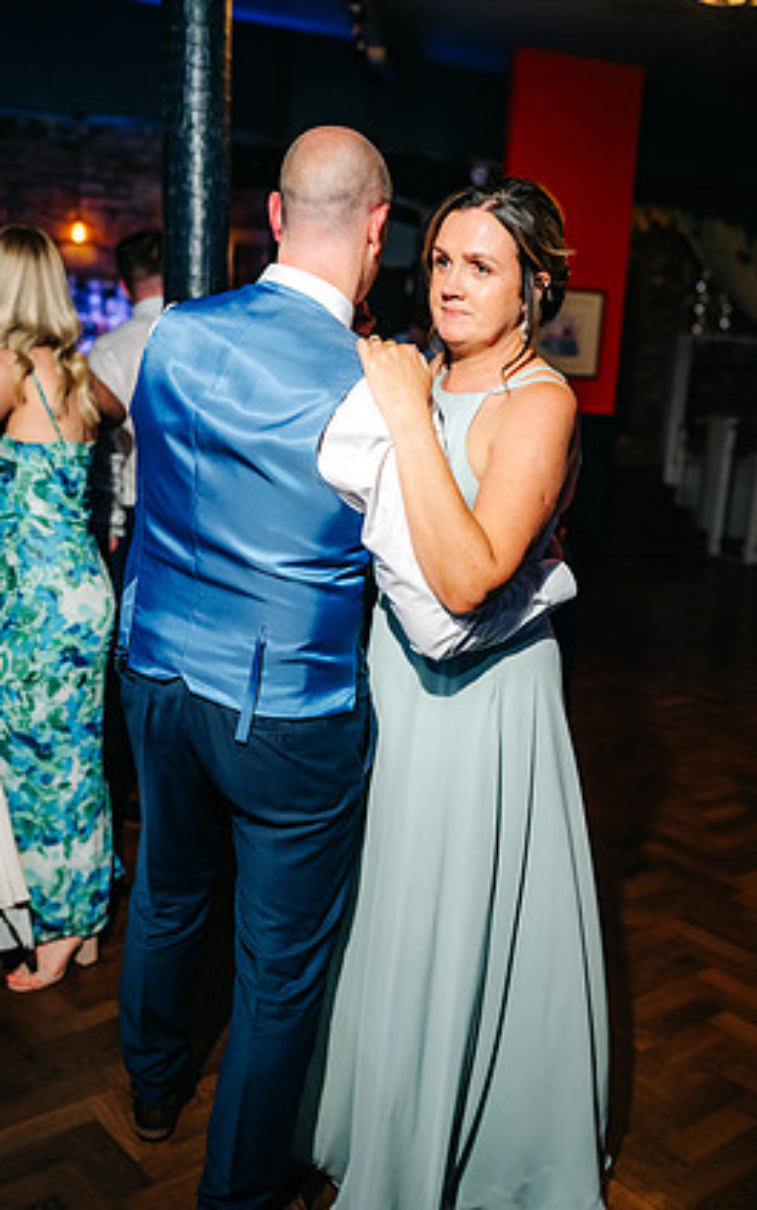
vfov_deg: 51.5
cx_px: 390
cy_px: 628
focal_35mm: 38
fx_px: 1253
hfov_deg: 33.6
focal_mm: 35
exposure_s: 1/200
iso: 400
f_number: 2.2
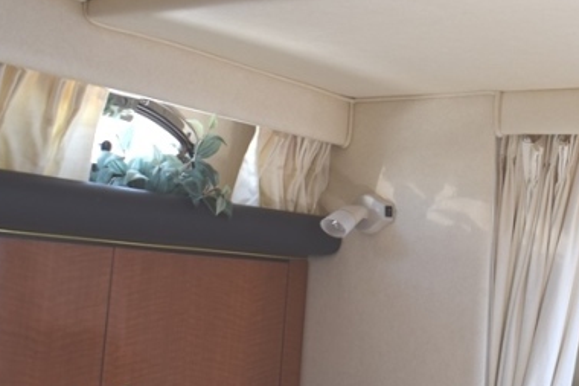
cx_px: 492
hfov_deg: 30.4
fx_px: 1029
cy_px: 127
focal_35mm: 64
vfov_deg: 21.1
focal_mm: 18
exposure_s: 1/100
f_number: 5
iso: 400
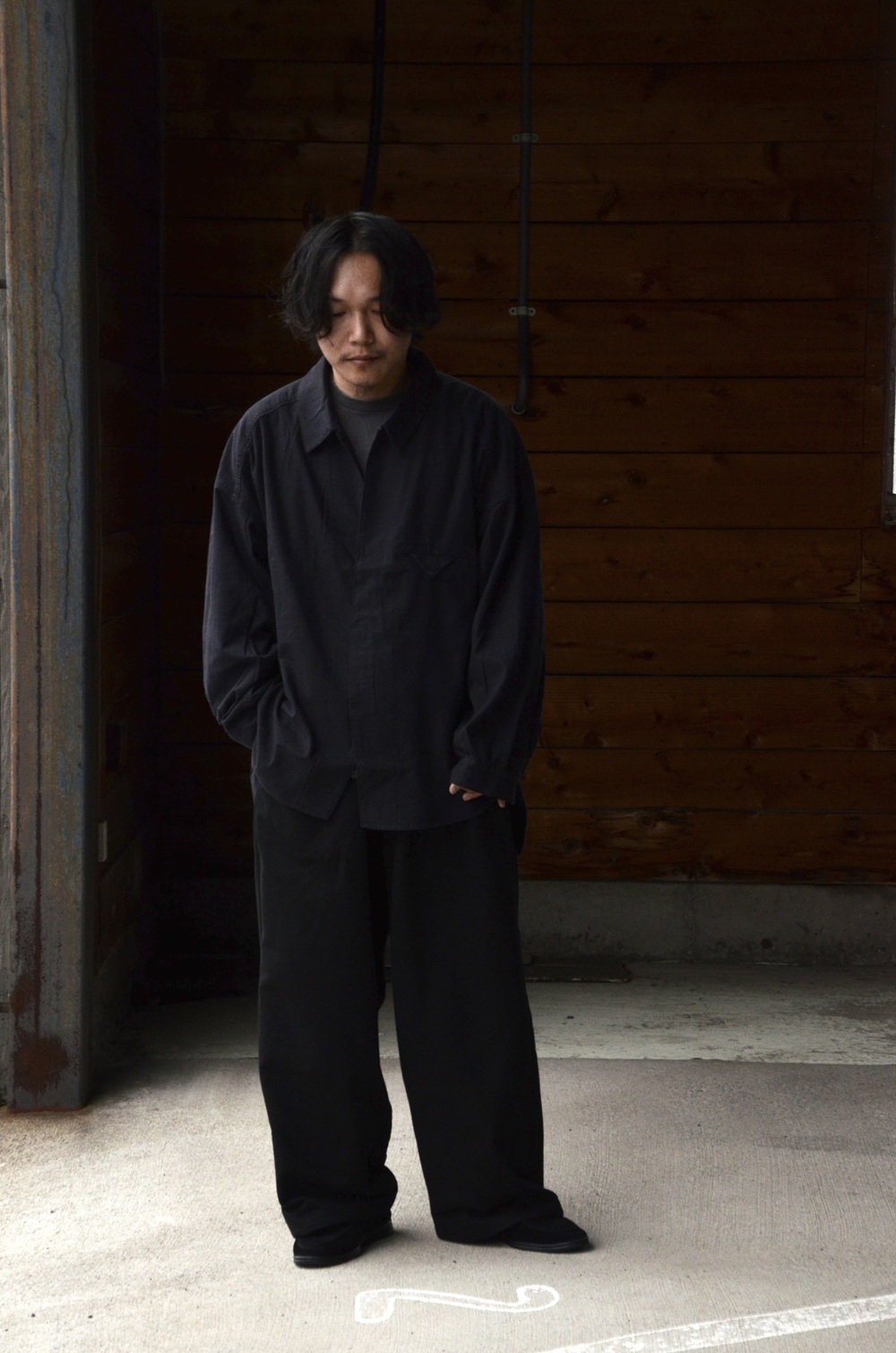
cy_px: 676
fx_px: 3488
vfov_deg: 22.0
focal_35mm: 93
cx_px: 448
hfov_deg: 14.6
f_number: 5
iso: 1000
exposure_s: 1/60
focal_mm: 62
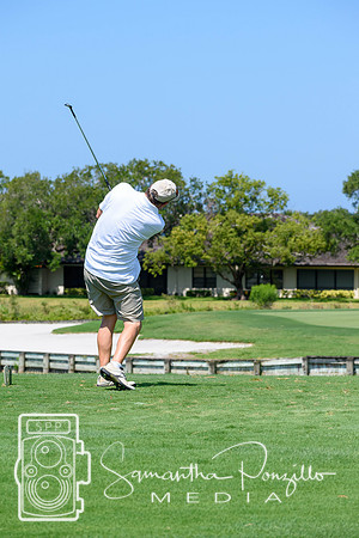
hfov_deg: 8.2
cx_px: 180
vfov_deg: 12.2
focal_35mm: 168
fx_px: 2513
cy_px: 269
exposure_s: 1/1000
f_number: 8
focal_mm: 112
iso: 200
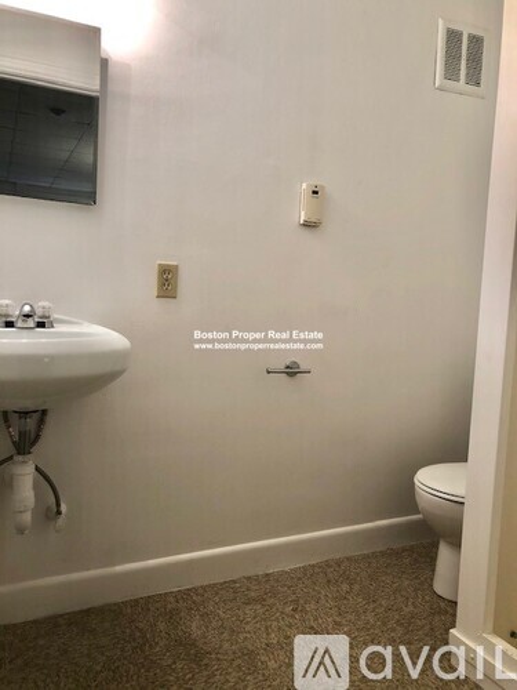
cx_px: 258
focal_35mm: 28
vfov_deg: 63.4
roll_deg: -3.1
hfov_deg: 49.7
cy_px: 345
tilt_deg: -5.3
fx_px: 558
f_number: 1.8
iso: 32
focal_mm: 3.99
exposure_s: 1/24
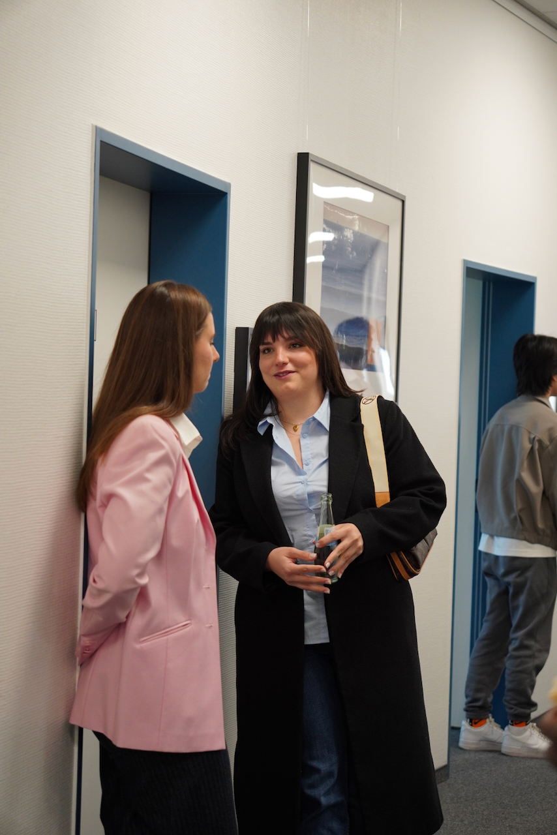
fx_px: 1740
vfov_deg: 27.0
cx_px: 278
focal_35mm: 75
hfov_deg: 18.2
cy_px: 418
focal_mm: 50
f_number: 2.8
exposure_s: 1/160
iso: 800
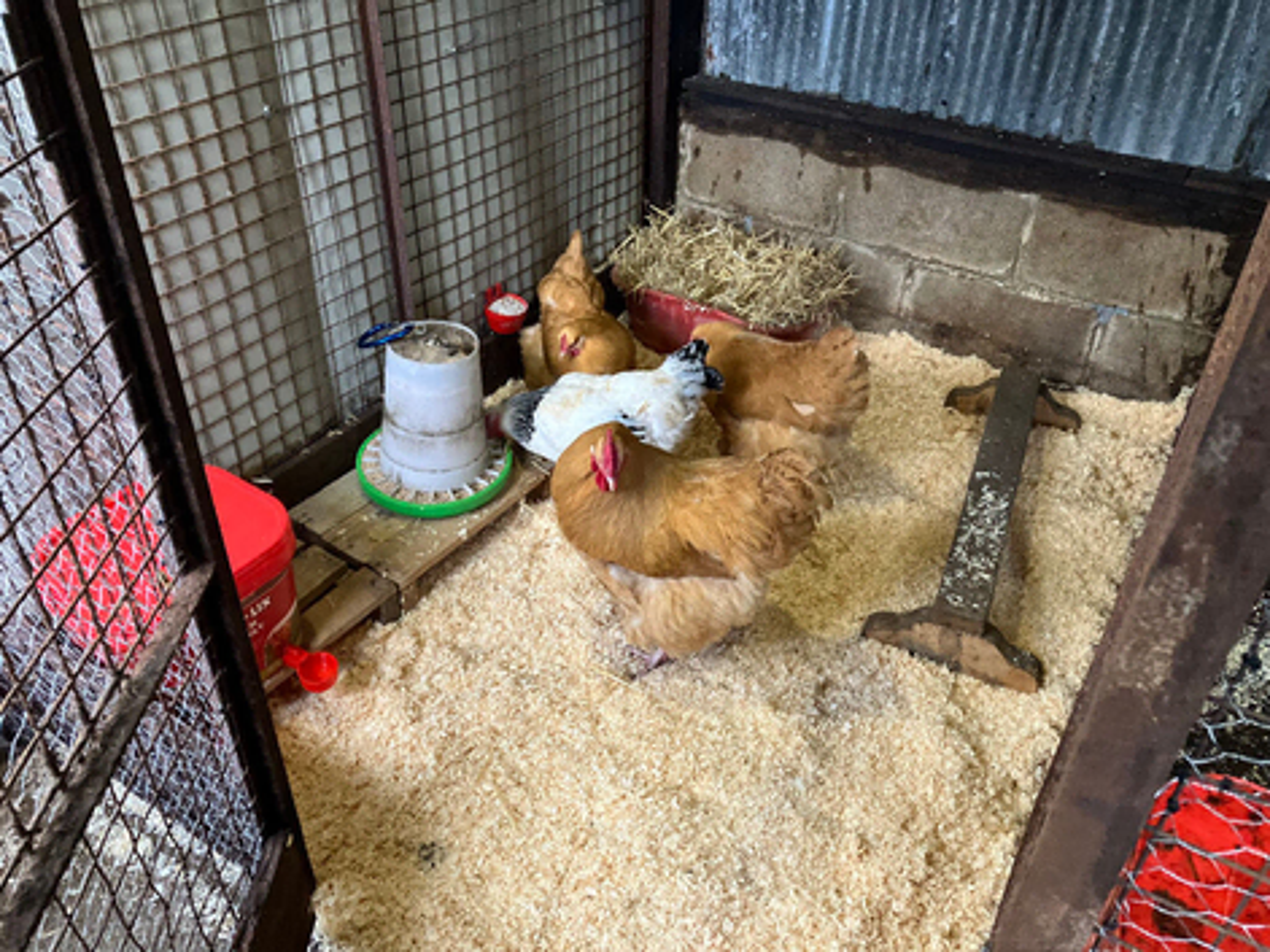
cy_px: 476
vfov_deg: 49.7
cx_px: 635
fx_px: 1027
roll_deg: -1.3
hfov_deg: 63.5
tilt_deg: -34.3
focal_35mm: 28
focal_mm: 3.99
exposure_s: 1/40
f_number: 1.8
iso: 400
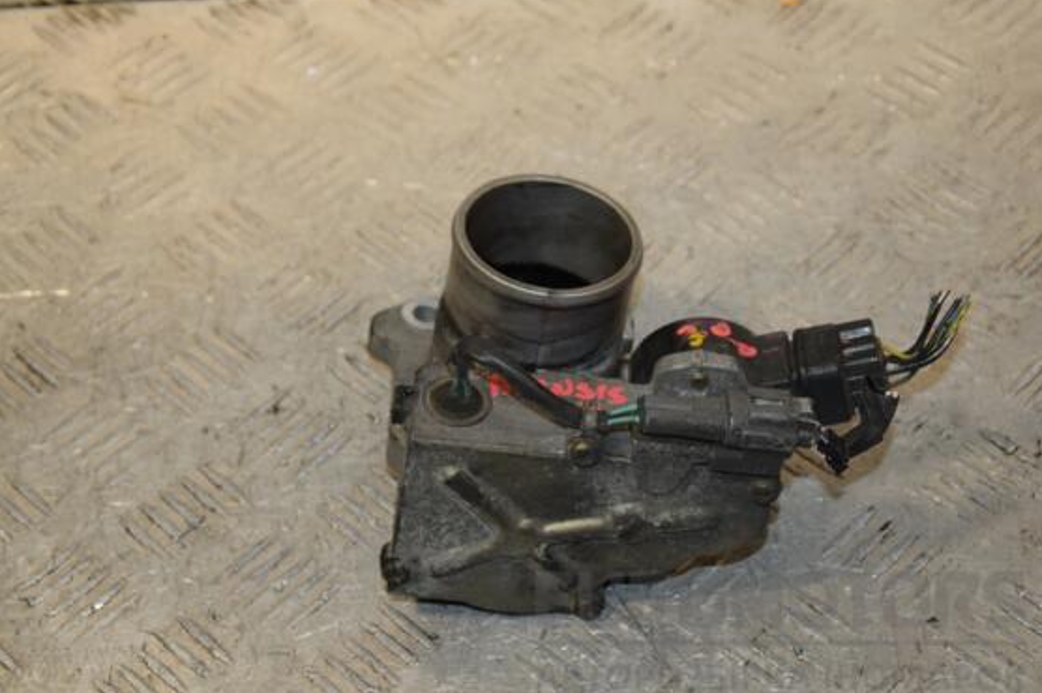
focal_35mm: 81
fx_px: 2343
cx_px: 500
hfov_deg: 25.1
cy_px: 350
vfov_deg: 16.8
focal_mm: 50
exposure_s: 1/200
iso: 800
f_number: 6.3
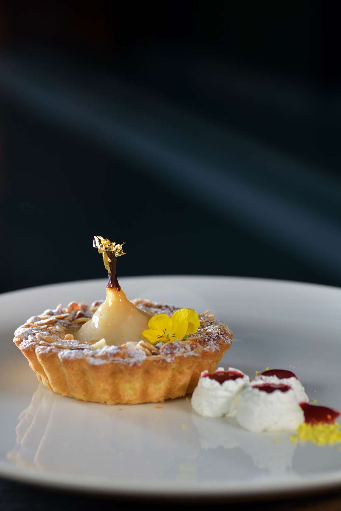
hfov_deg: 15.2
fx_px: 1279
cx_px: 170
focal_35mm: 90
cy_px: 256
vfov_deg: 22.6
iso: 200
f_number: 7.1
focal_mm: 90
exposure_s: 1/250
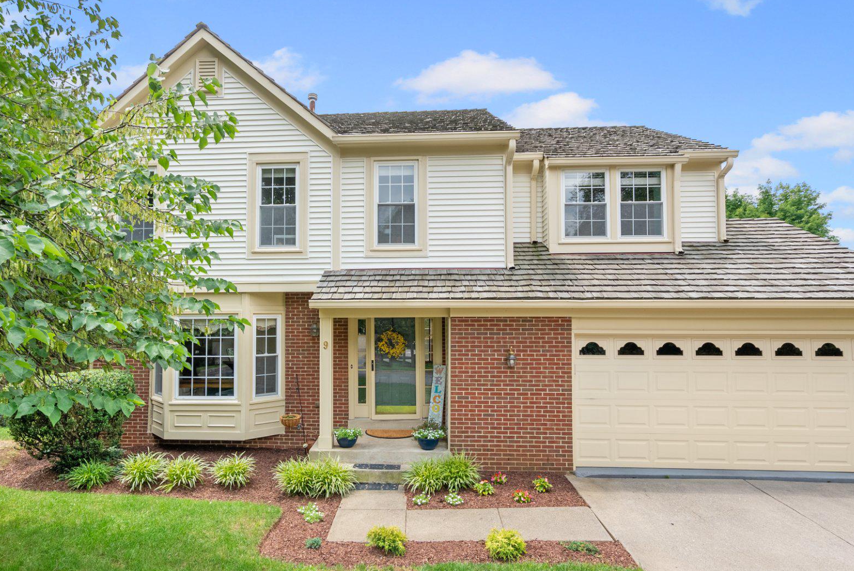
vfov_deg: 59.6
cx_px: 398
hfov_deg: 81.1
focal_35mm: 21
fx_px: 498
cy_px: 291
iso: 800
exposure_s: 1/250
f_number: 8
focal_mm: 16
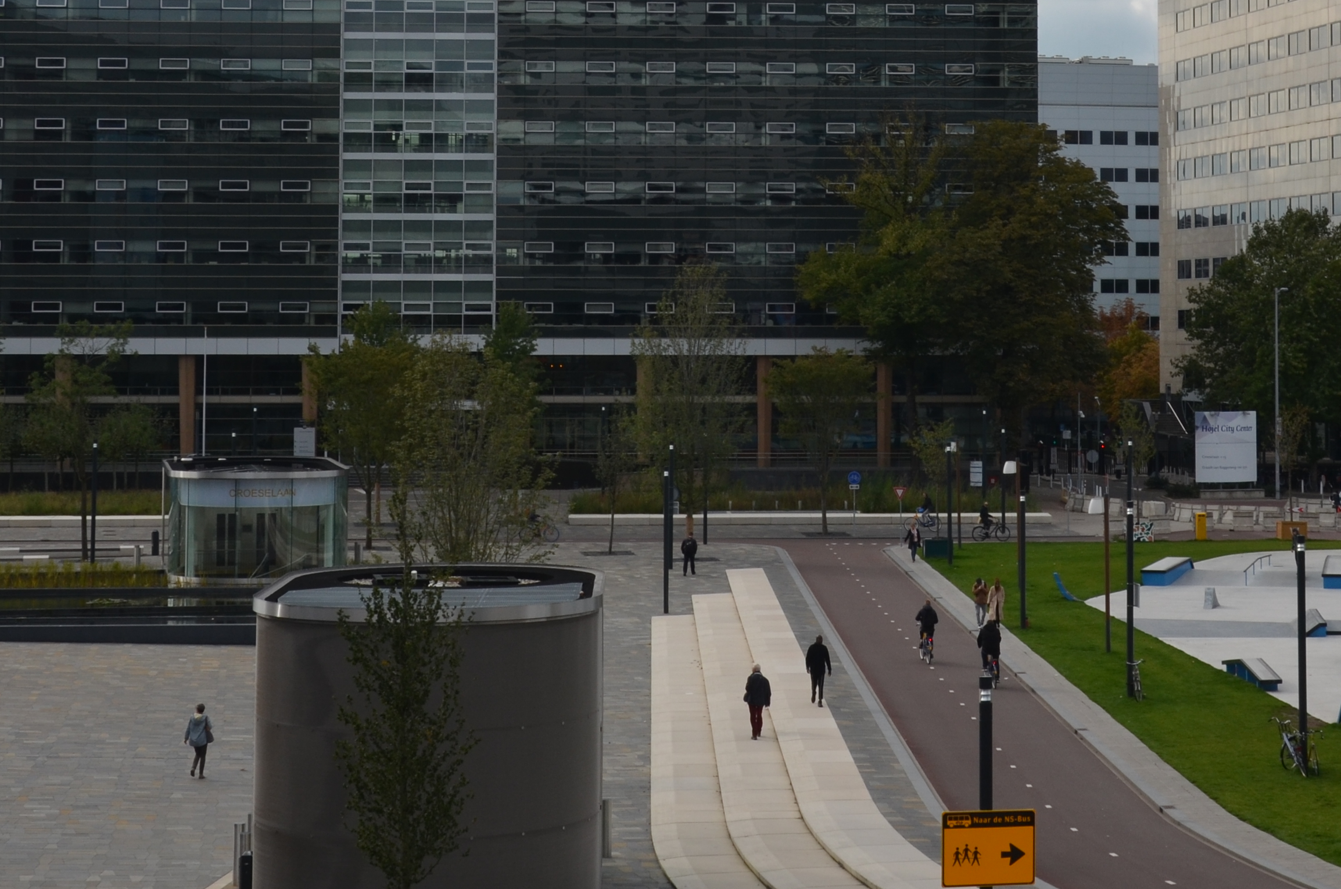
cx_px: 858
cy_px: 107
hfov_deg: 25.3
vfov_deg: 16.8
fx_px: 2977
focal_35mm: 80
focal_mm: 25
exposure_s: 1/250
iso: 125
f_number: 8
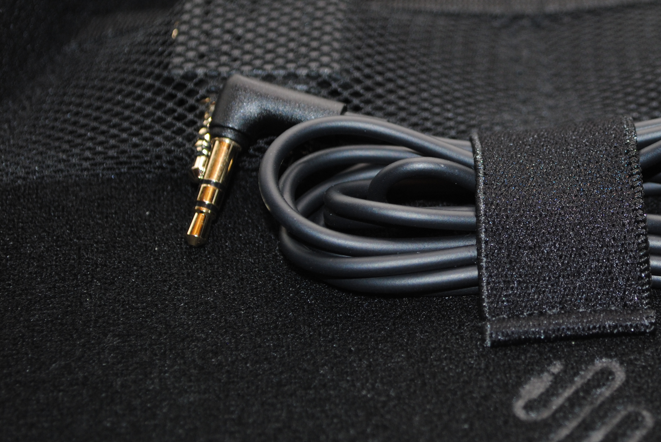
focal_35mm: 106
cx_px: 551
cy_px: 138
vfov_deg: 12.9
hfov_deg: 19.0
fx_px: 1949
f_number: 5.3
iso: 200
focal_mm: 42
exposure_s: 1/60
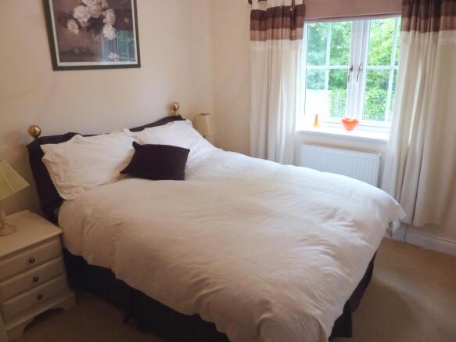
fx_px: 329
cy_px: 171
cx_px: 228
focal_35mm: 25
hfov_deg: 69.4
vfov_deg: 54.9
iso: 200
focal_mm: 4.1
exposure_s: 1/30
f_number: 3.3
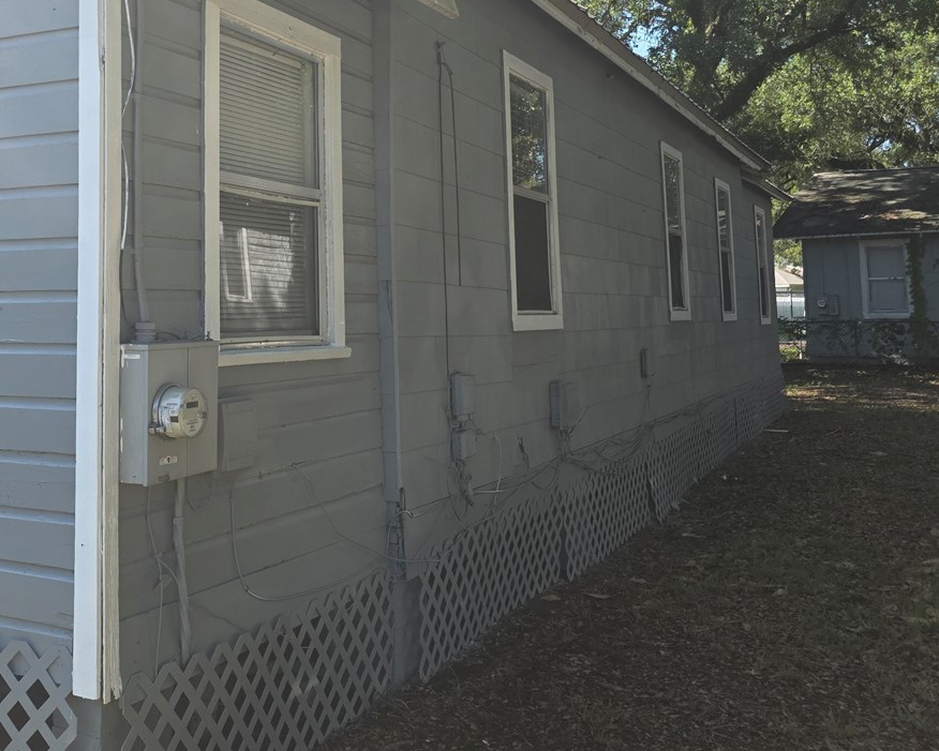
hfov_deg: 43.4
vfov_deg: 35.8
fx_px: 1140
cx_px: 239
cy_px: 207
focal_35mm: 41
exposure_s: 1/1399
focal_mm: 6.3
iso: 80
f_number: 1.7
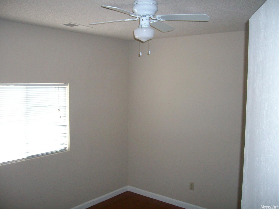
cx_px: 140
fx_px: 282
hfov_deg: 52.6
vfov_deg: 40.7
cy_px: 104
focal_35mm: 35
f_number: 2.8
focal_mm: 5.8
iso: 200
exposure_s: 1/40
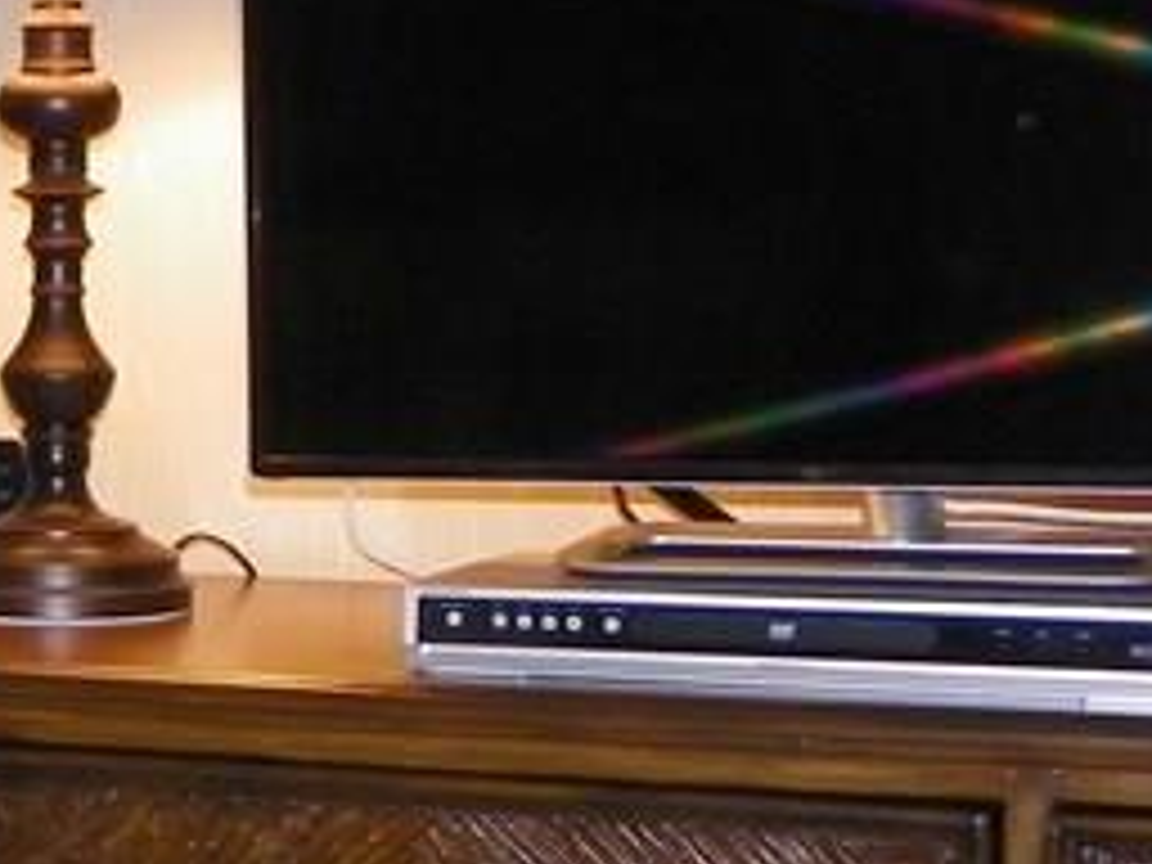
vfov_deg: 14.2
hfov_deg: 17.5
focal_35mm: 104
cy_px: 554
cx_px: -423
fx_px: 3461
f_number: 2.8
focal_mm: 4.6
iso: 200
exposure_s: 1/30
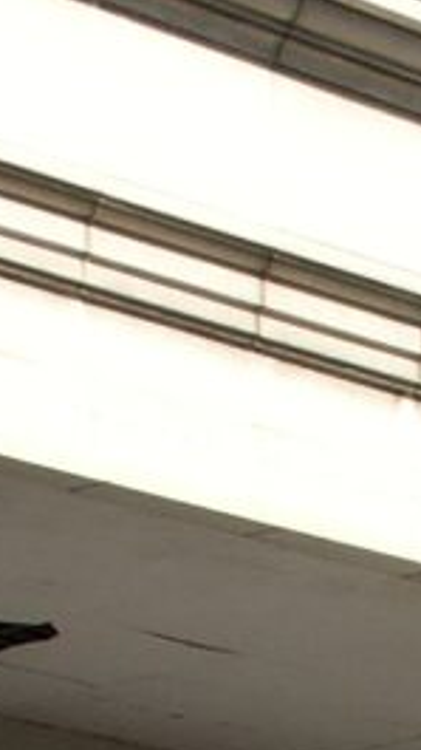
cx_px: 2828
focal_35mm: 223
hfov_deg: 4.0
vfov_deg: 8.5
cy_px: 2050
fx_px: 4427
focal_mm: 8.38
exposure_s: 1/240
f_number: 2.8
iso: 100
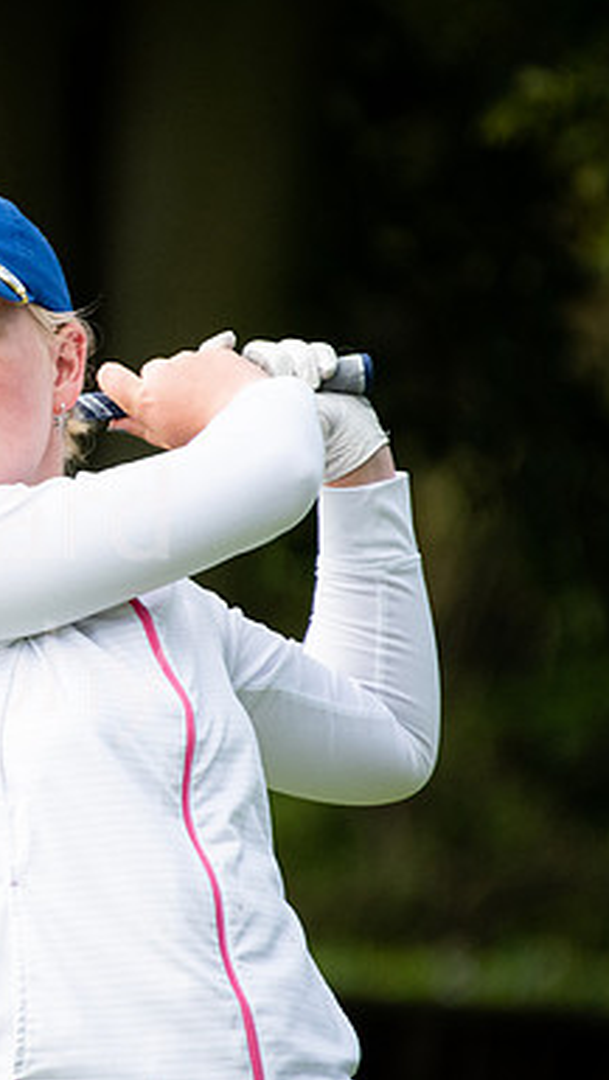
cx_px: -188
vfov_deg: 1.8
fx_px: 33938
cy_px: 540
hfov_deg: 1.0
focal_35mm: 1184
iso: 1250
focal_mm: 500
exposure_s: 1/1250
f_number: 6.3
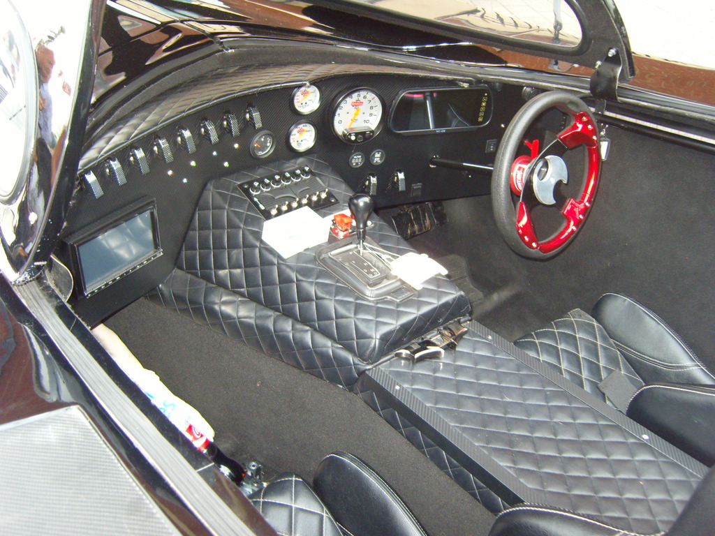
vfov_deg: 40.7
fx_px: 723
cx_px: 358
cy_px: 268
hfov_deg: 52.6
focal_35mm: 35
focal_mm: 7.4
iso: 244
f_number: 2.8
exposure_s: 1/30
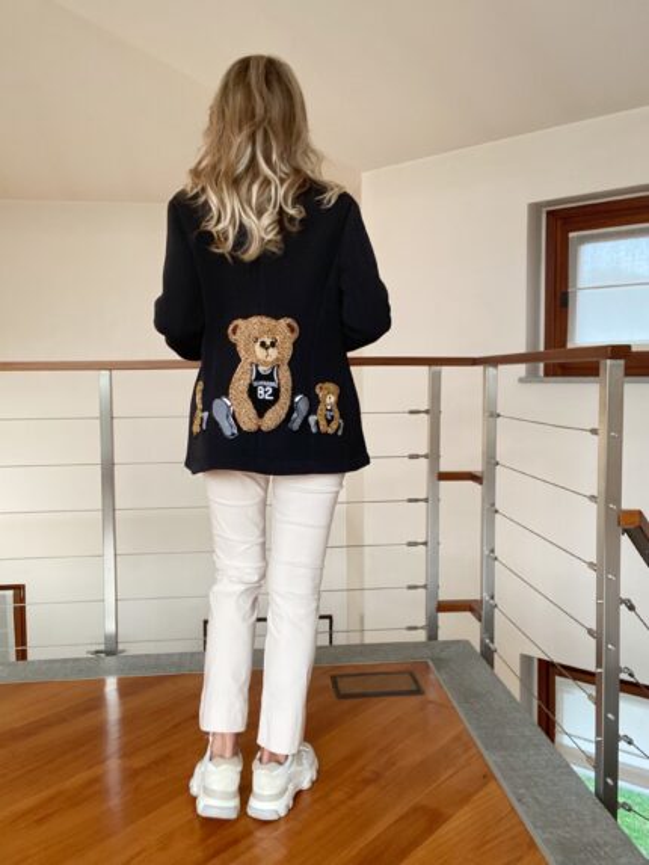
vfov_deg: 60.0
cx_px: 324
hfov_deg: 46.8
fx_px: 750
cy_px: 432
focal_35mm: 30
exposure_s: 1/60
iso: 160
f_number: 2.2
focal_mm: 2.71
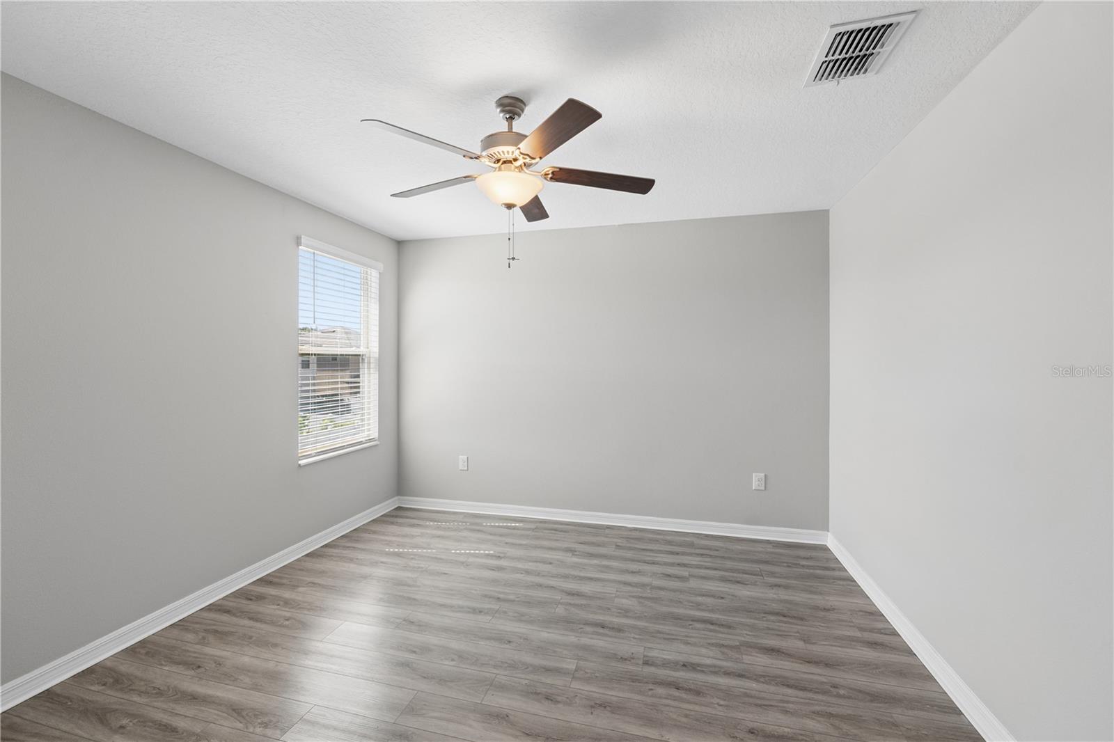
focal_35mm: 15
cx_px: 557
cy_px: 371
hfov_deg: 100.4
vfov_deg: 77.3
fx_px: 464
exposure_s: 1/20
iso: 160
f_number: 8
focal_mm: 10
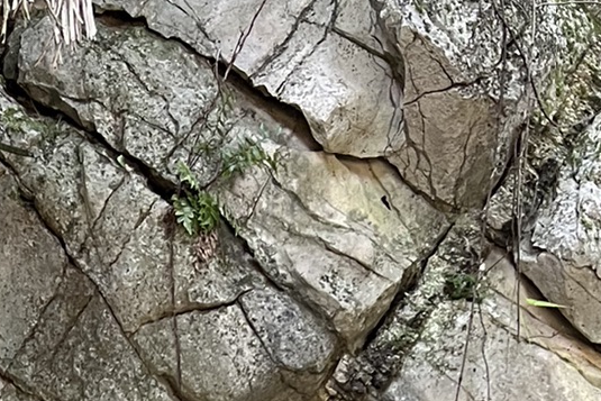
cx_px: -1
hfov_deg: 19.6
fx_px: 1686
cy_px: 991
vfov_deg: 11.2
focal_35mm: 101
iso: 125
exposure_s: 1/82
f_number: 1.5
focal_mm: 5.7
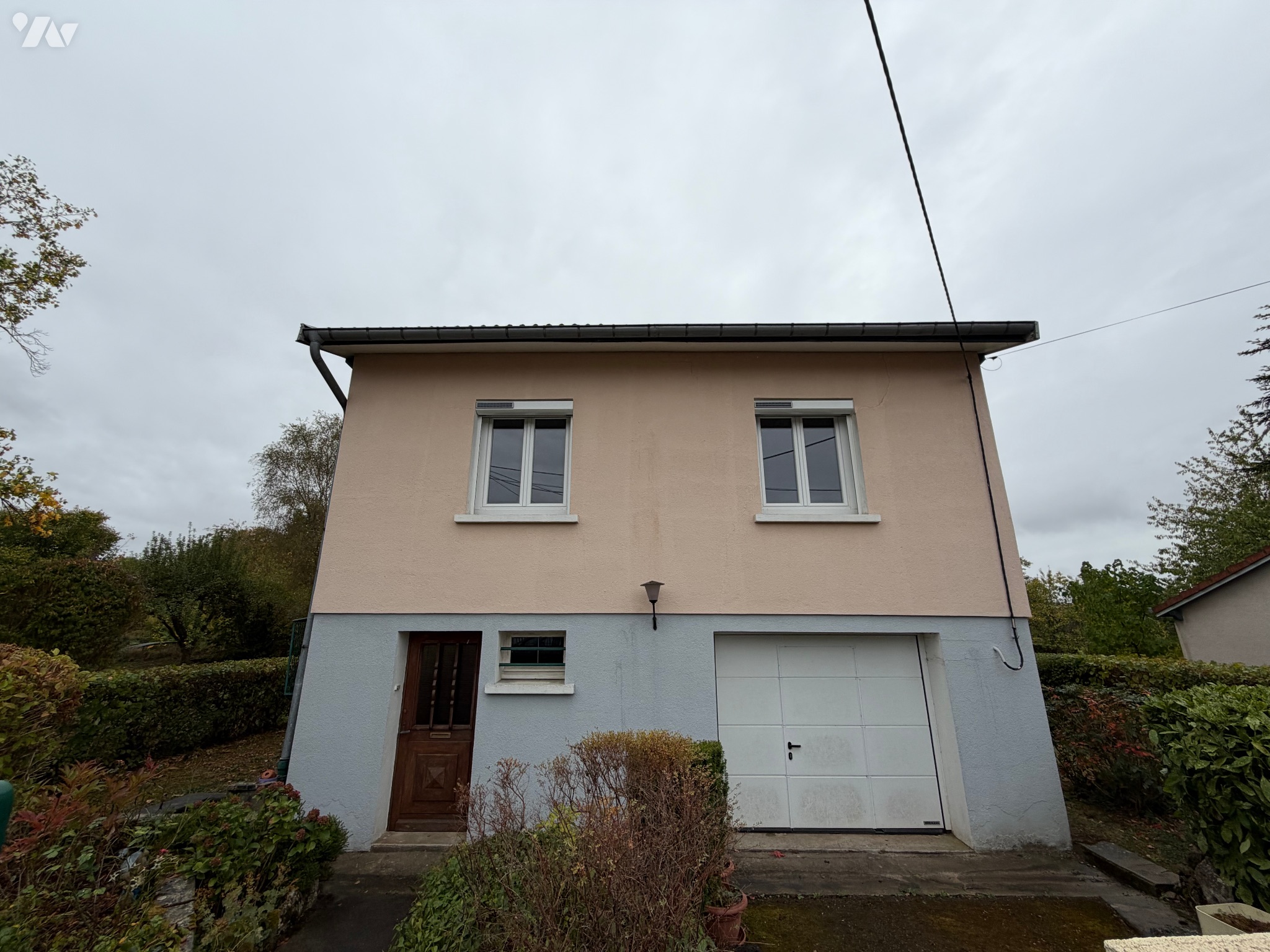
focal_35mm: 14
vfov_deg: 85.7
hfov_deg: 102.1
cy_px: 476
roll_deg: +0.1
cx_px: 635
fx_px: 514
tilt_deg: +16.9
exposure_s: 1/770
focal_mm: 2.22
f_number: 2.2
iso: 32
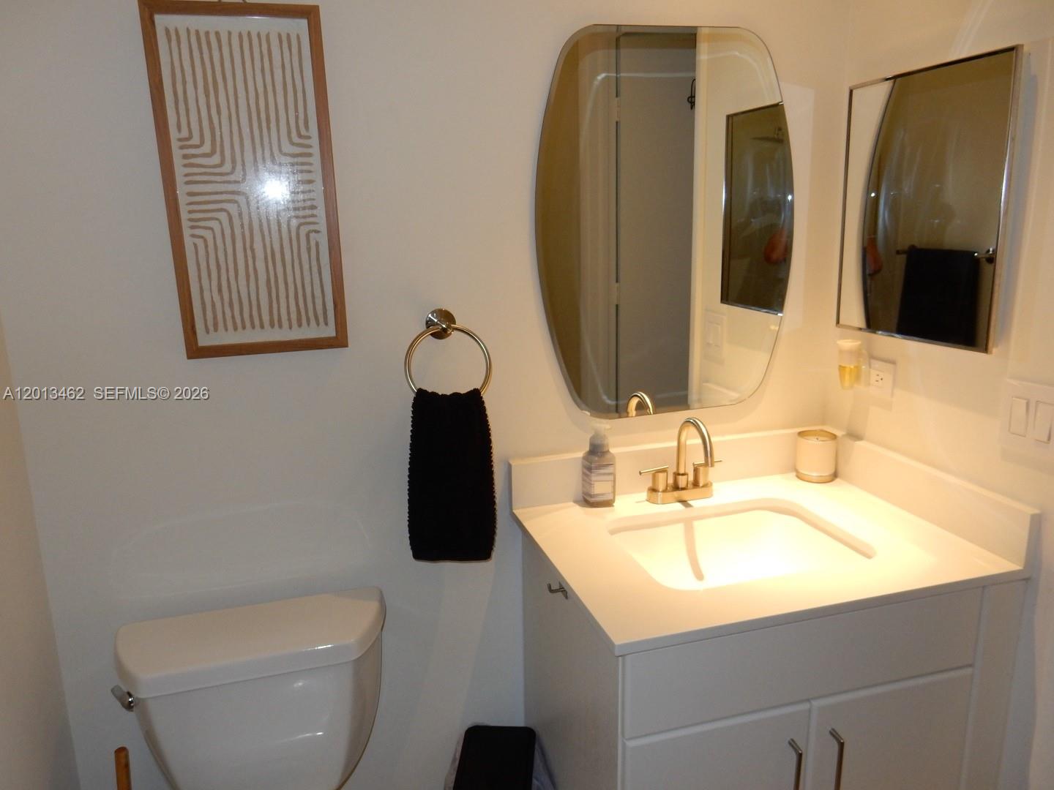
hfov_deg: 69.4
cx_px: 527
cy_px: 395
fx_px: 761
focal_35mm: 25
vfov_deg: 54.9
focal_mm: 4.5
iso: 200
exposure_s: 1/30
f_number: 3.7
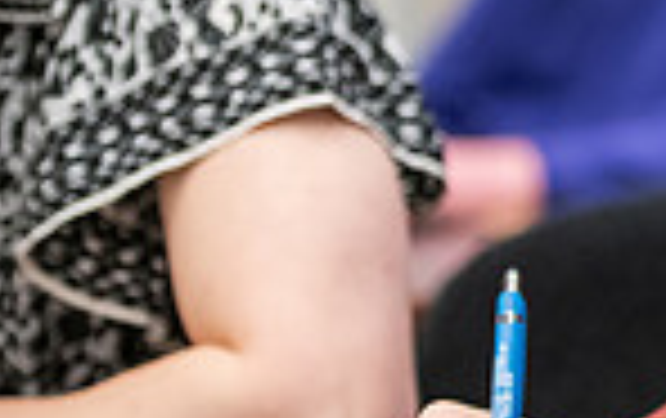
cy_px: -56
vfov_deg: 4.0
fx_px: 5944
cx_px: 1152
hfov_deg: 6.3
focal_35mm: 327
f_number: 2.8
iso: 2000
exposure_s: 1/160
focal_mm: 82
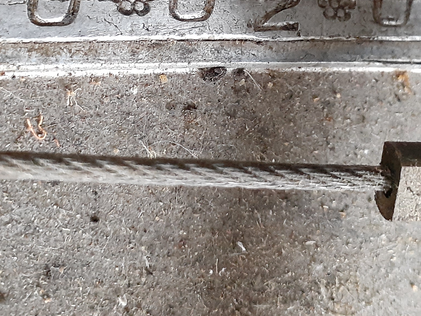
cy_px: -31
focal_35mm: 73
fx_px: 888
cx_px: 223
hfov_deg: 26.7
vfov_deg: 19.3
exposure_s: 1/25
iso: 640
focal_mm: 3.6
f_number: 1.9
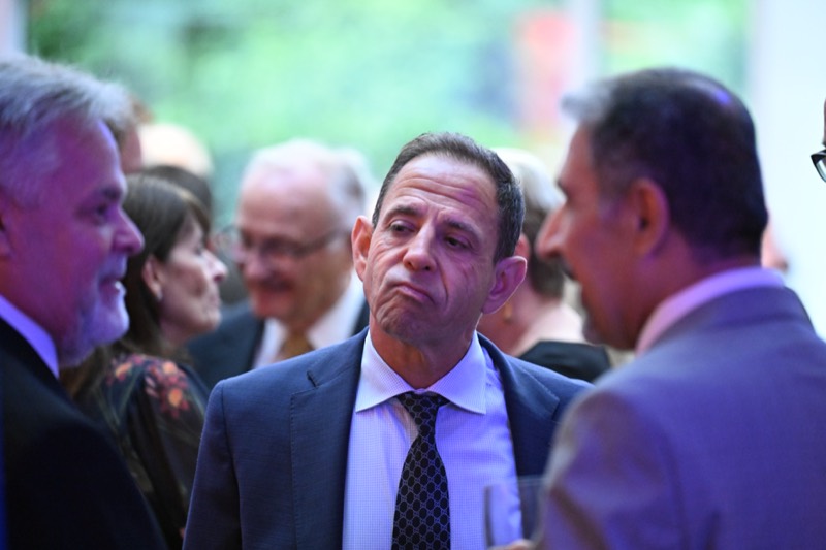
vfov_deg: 6.9
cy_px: 275
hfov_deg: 10.3
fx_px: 4588
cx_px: 413
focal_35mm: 200
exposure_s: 1/100
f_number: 2.8
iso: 8000
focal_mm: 200
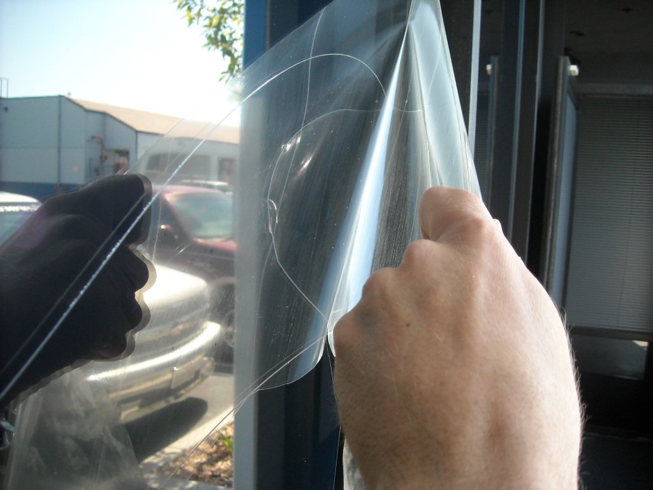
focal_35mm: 35
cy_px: 245
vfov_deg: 40.7
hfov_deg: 52.6
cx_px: 326
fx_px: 660
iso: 208
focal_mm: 5.7
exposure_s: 1/218
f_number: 2.8
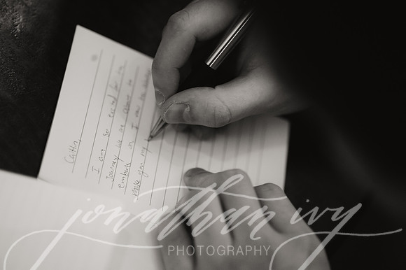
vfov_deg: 13.0
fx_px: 1183
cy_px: 135
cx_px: 203
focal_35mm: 105
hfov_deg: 19.5
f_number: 3.2
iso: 1000
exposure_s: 1/125
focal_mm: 105
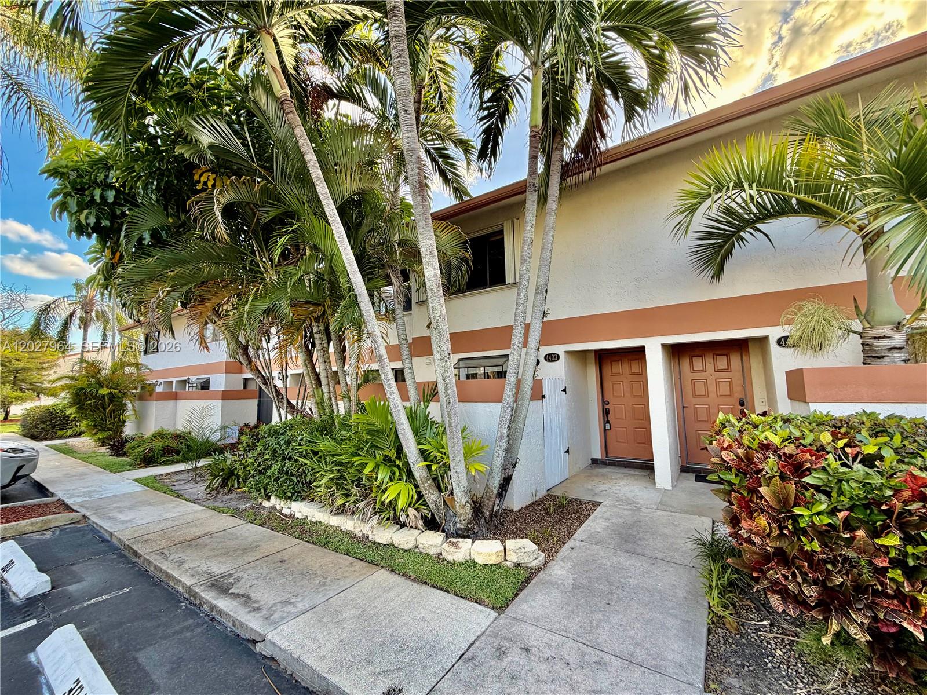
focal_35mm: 14
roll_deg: +2.0
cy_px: 348
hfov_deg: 102.1
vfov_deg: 85.7
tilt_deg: +6.6
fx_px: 375
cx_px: 464
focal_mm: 2.22
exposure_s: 1/121
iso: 64
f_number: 2.2
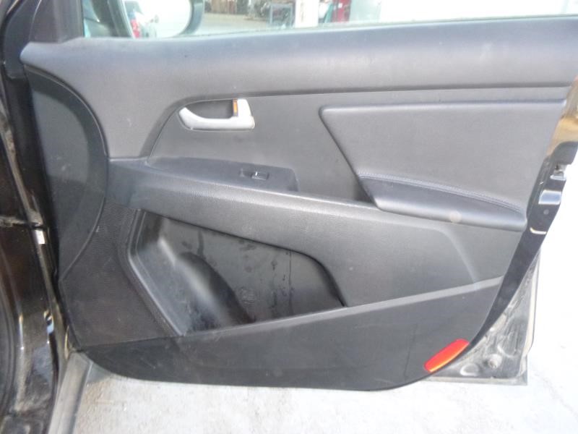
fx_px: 417
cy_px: 217
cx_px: 289
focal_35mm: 25
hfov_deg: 69.4
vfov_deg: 54.9
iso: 500
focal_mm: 4.5
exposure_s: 1/60
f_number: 3.9
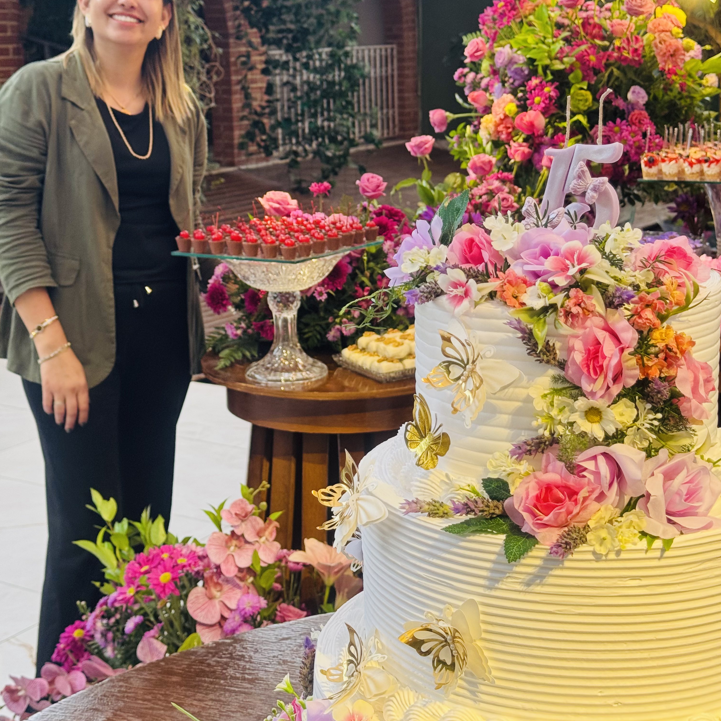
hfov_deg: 30.0
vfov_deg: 29.8
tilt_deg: -10.4
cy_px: 243
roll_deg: +1.7
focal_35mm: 57
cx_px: 362
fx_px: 1343
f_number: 1.78
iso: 80
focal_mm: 6.76
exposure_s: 1/60
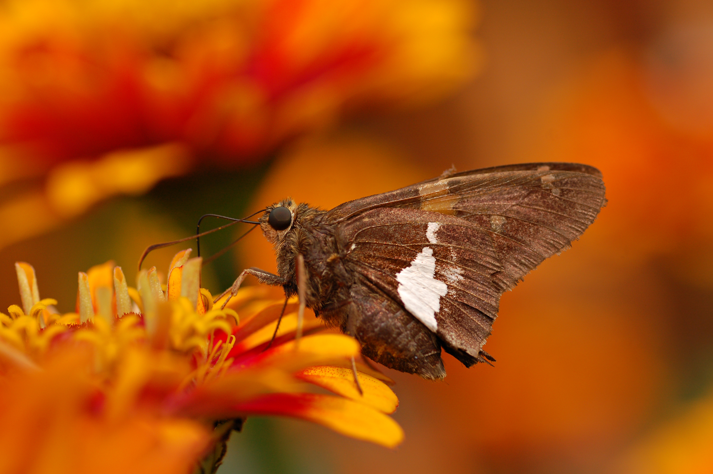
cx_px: 356
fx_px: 2078
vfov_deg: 13.0
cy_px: 237
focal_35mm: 105
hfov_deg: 19.5
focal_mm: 70
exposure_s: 1/1600
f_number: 4
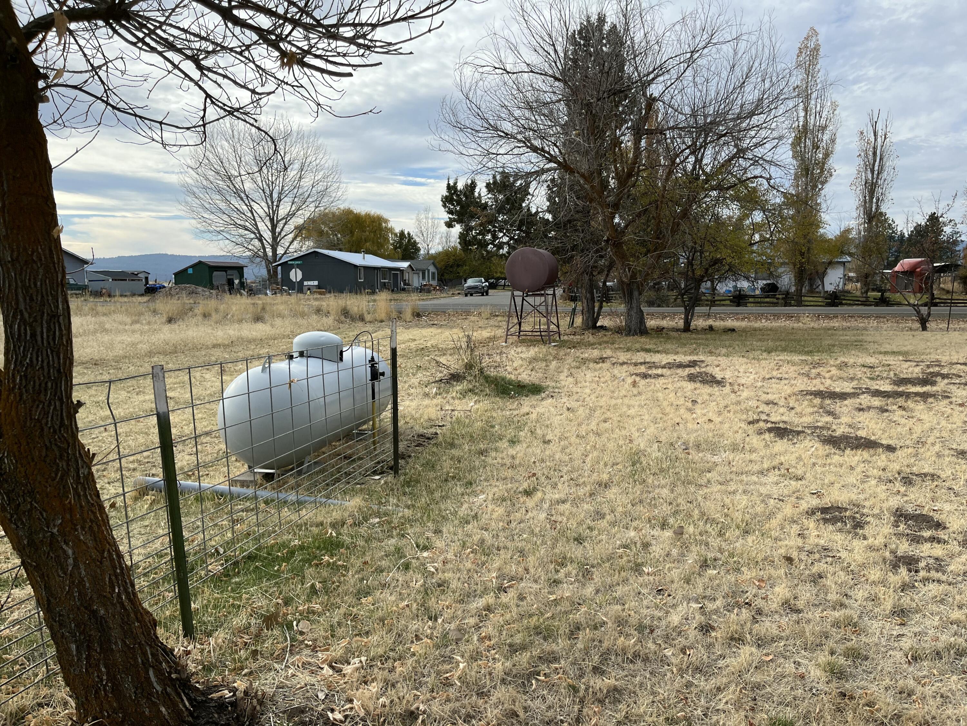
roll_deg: +0.9
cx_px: 484
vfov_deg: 53.1
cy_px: 363
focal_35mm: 26
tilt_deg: -5.3
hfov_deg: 67.3
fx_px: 726
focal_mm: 5.1
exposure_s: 1/2571
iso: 50
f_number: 1.6
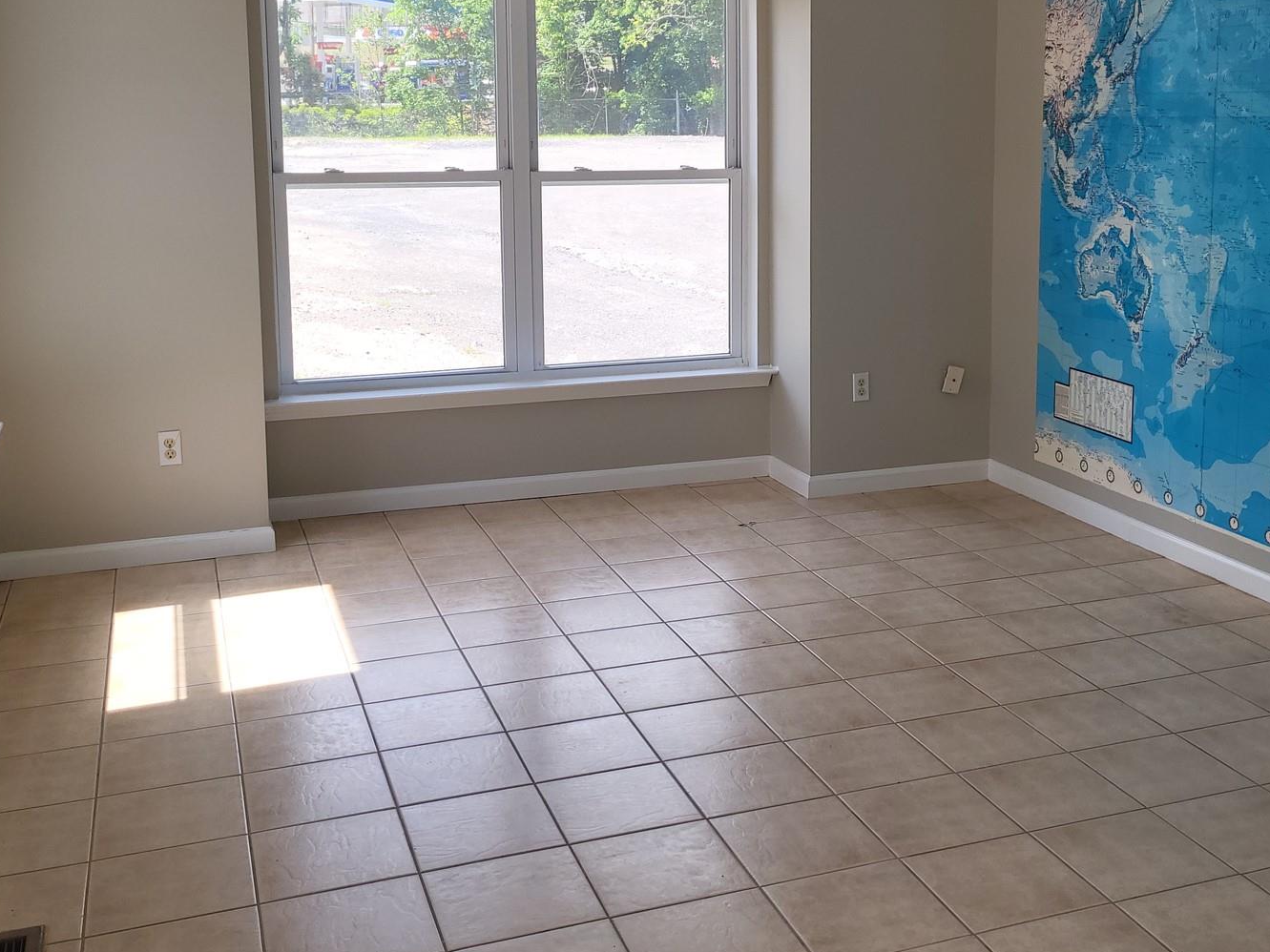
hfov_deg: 46.6
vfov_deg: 35.6
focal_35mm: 40
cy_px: 318
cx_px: 757
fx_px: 1467
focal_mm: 5.4
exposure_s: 1/340
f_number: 1.8
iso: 40
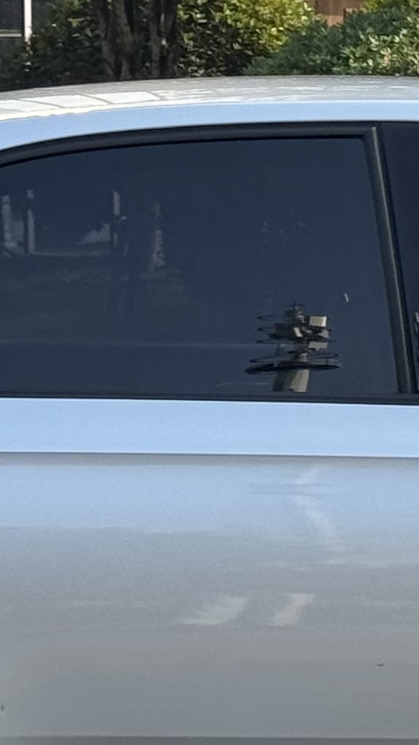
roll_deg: +0.9
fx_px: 4463
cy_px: 50
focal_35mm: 226
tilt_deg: +1.0
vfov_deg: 9.5
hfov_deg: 5.4
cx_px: 508
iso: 64
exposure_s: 1/1366
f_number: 1.78
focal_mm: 6.76
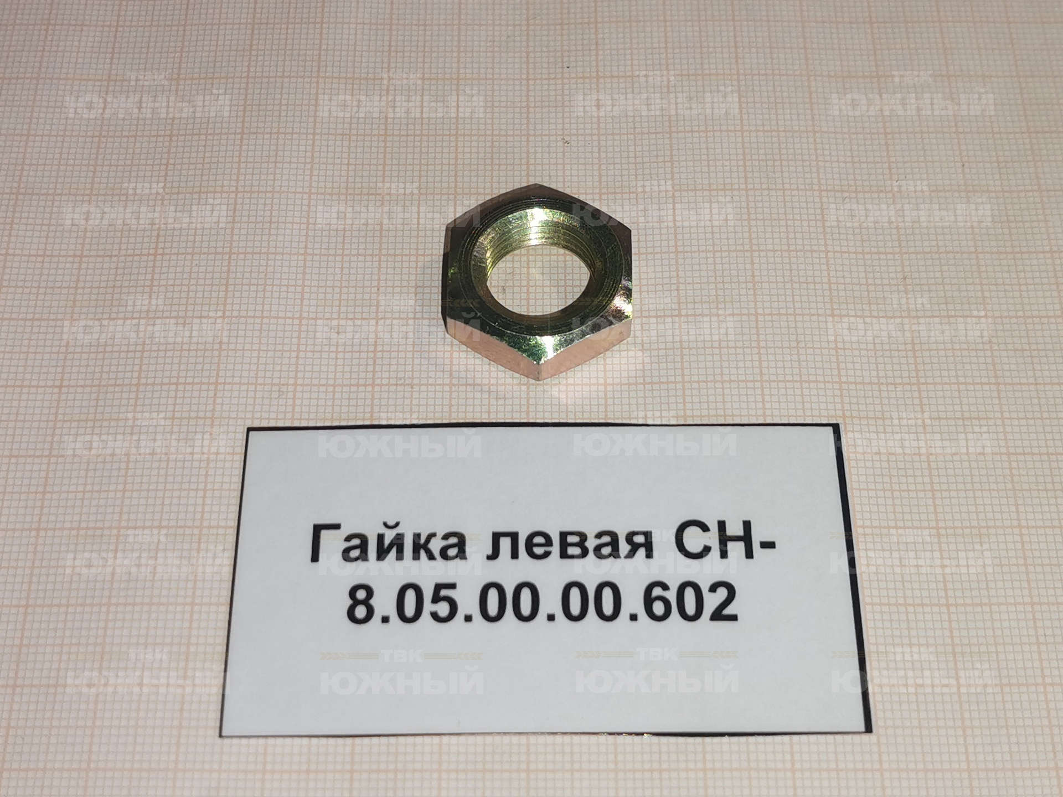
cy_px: 398
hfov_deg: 67.3
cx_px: 532
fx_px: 798
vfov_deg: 53.1
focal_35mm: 26
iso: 50
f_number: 1.4
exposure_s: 1/138
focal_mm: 4.66
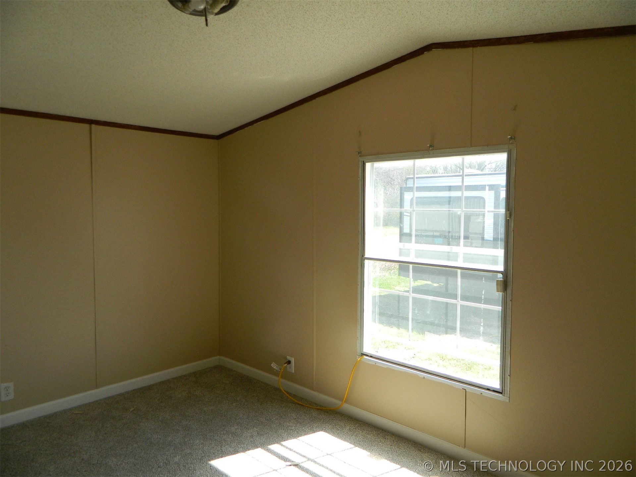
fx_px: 459
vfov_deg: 54.9
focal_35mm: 25
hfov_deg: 69.4
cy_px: 238
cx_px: 318
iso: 140
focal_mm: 4.5
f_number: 3.1
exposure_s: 1/250
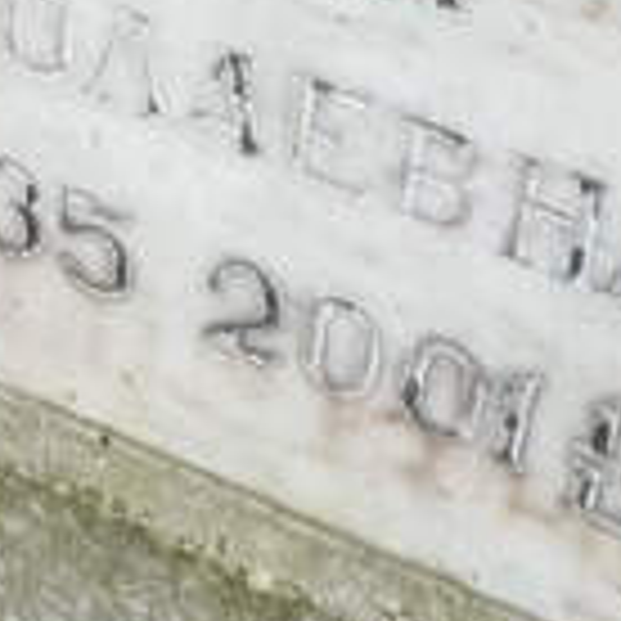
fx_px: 2598
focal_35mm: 128
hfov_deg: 13.4
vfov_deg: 13.6
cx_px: 4
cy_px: 238
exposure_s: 1/50
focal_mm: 4.76
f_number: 1.69
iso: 169
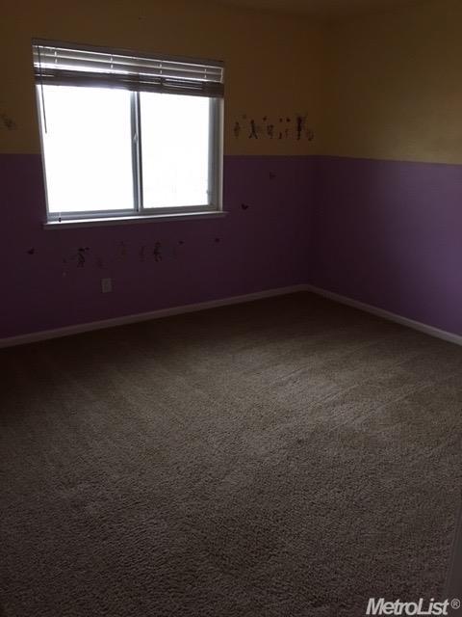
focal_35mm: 29
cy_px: 308
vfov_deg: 61.7
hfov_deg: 48.2
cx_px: 231
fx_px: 516
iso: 50
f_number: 2.2
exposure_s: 1/4
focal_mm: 4.15
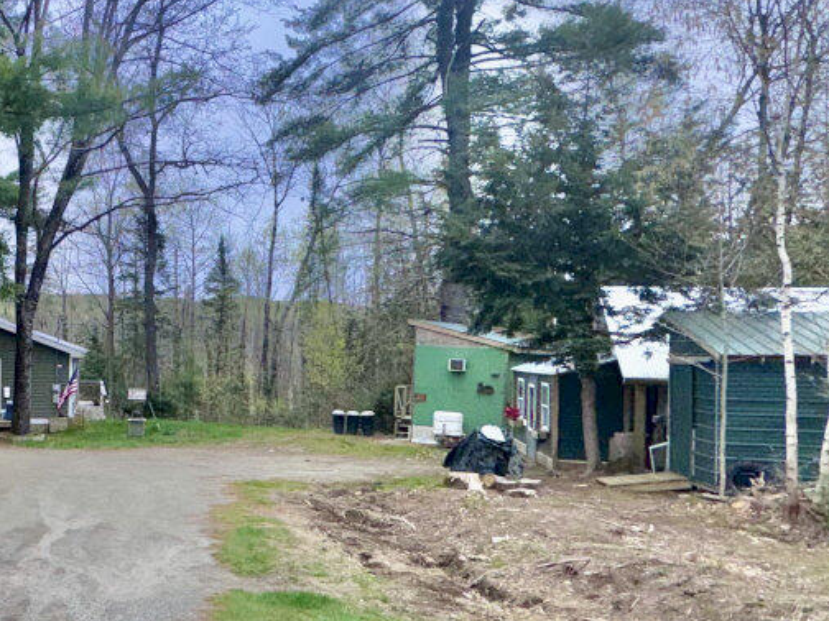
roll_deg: -0.2
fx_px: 886
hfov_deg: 43.6
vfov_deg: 38.6
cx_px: 16
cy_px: 342
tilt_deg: +0.3
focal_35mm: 37
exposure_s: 1/1110
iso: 32
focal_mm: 2.22
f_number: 2.2
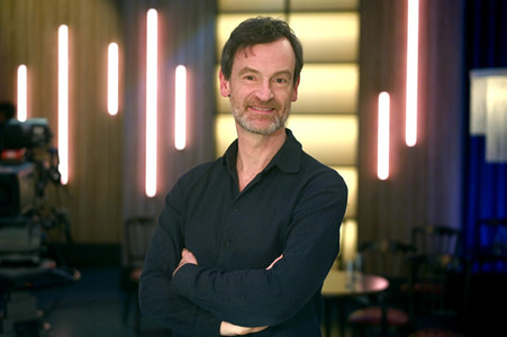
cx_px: 254
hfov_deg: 36.3
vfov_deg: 24.6
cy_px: 168
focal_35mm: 55
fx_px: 774
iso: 1600
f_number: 2.2
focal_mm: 55
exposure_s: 1/160
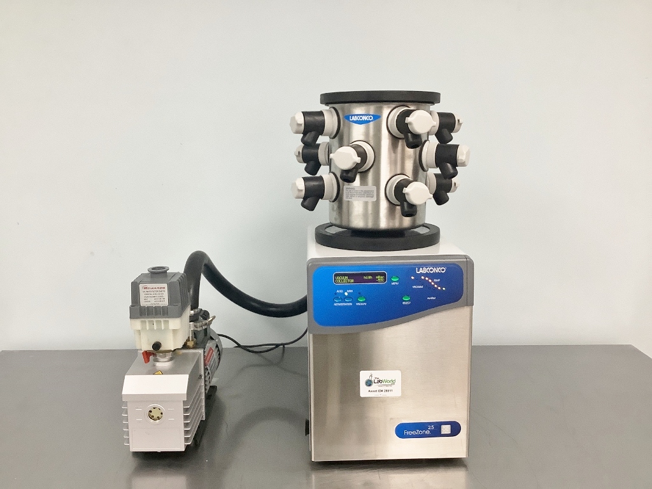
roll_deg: +0.4
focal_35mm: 31
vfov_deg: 45.4
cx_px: 326
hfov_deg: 58.4
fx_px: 584
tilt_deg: -12.8
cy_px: 244
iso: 125
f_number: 2.4
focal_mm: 3.3
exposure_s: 1/60
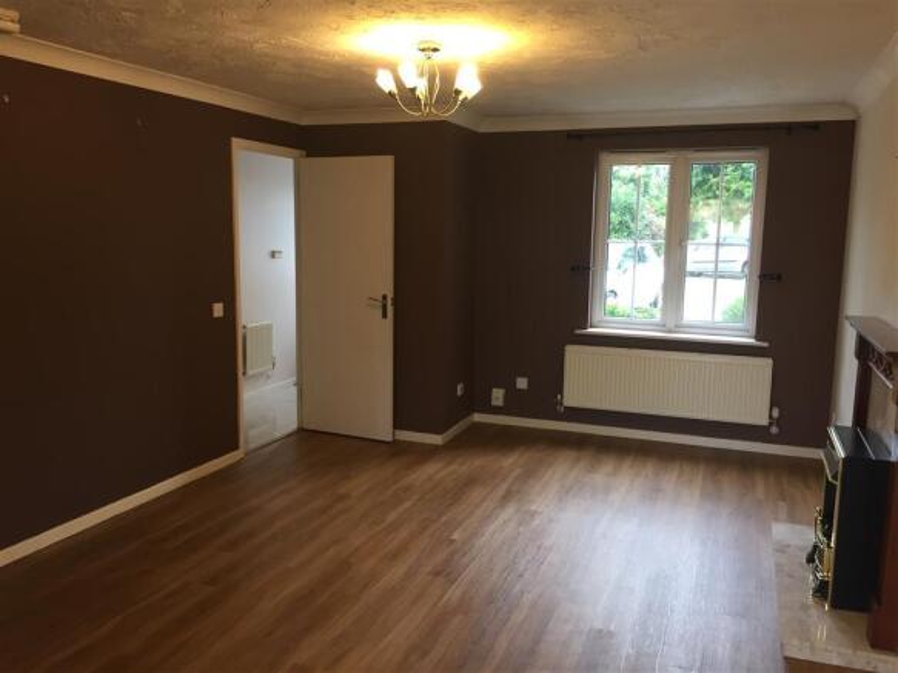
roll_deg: -1.7
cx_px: 449
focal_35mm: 29
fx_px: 752
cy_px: 336
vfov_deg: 48.2
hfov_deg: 61.7
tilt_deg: -9.8
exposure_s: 1/33
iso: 40
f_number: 2.2
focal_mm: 4.15
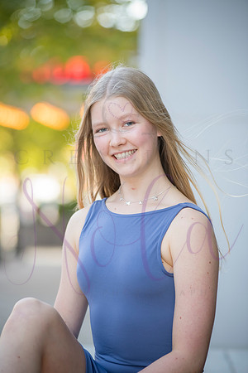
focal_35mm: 135
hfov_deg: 10.2
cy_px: 186
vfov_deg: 15.2
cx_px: 124
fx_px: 1395
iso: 800
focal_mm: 135
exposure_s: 1/500
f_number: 3.5
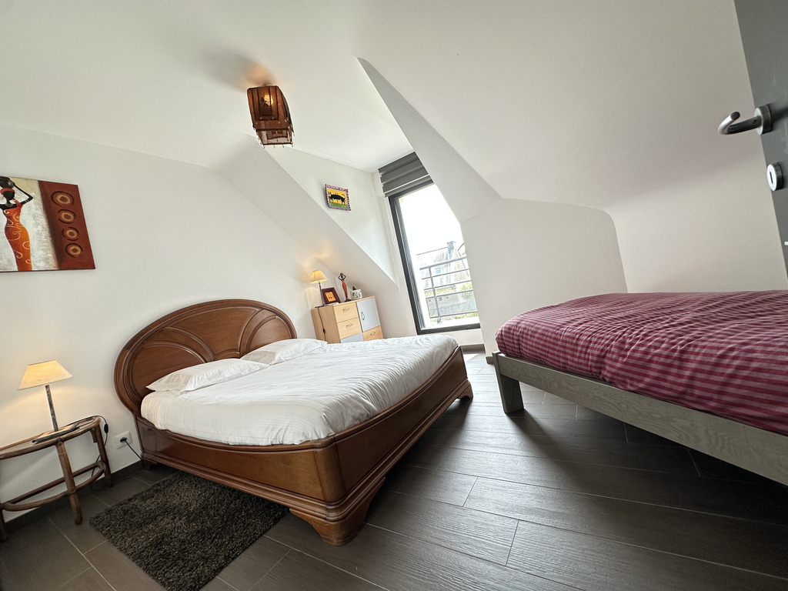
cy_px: 296
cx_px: 394
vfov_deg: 85.7
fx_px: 319
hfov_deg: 102.1
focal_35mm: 14
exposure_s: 1/100
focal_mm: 2.22
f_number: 2.2
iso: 80
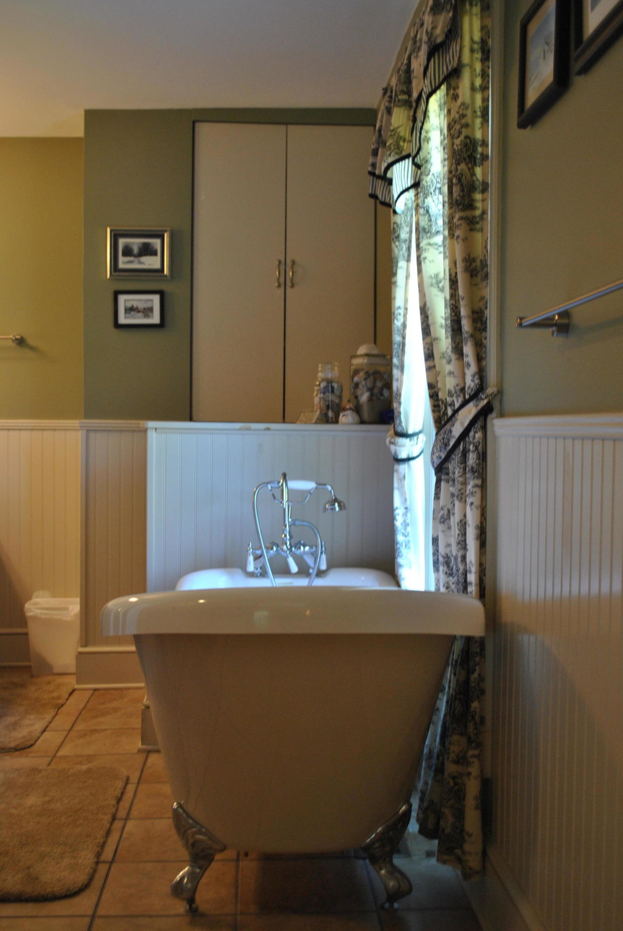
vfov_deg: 46.4
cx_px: 312
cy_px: 466
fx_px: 1088
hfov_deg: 32.0
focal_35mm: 42
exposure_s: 1/30
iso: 400
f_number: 4.5
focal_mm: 28
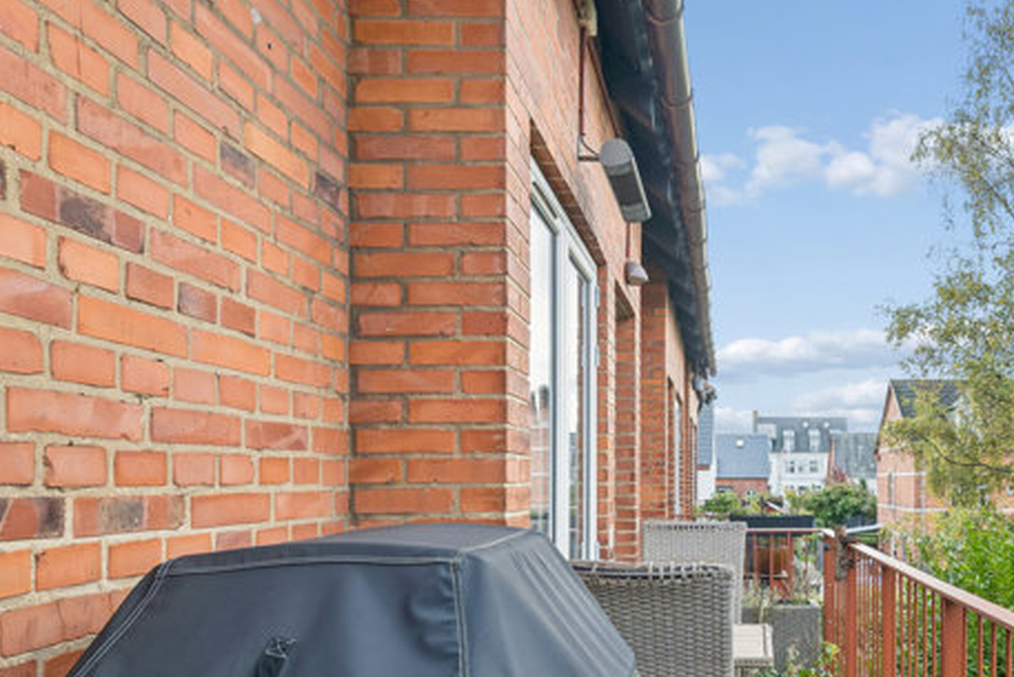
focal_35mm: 28
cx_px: 741
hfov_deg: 62.3
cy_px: 487
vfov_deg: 45.2
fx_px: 789
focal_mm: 16
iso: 160
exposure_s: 1/60
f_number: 9
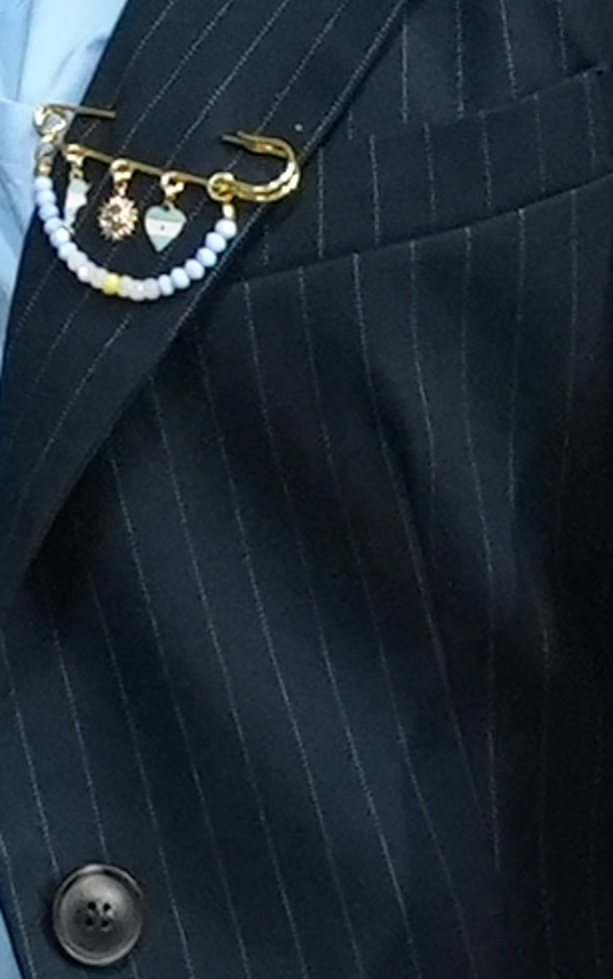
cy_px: -364
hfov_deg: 3.4
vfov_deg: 5.5
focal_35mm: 381
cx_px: -1316
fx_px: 10175
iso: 4000
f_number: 5
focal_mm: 44
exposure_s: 1/160
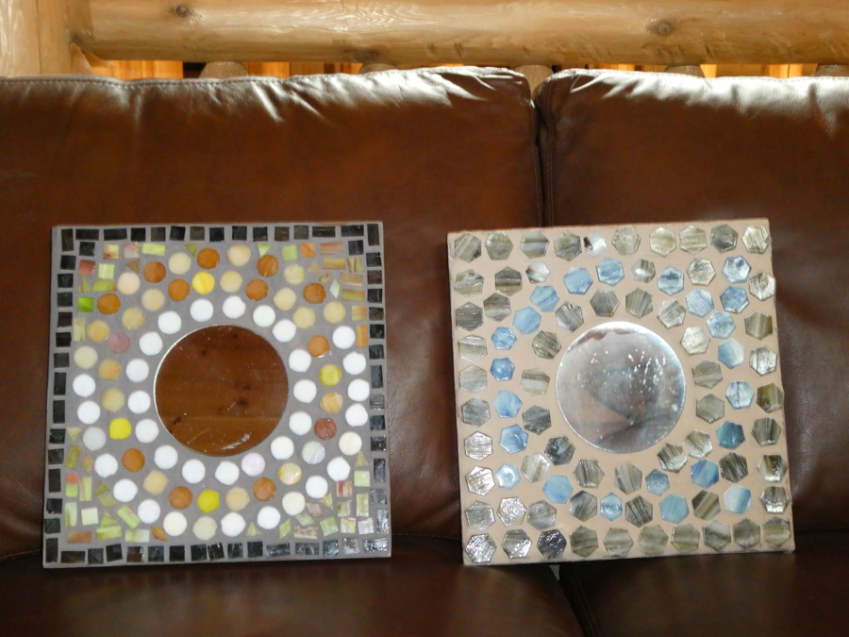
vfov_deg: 25.7
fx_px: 1398
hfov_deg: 33.8
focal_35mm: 57
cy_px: 318
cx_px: 424
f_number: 4.2
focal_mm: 10.3
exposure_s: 1/60
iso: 800
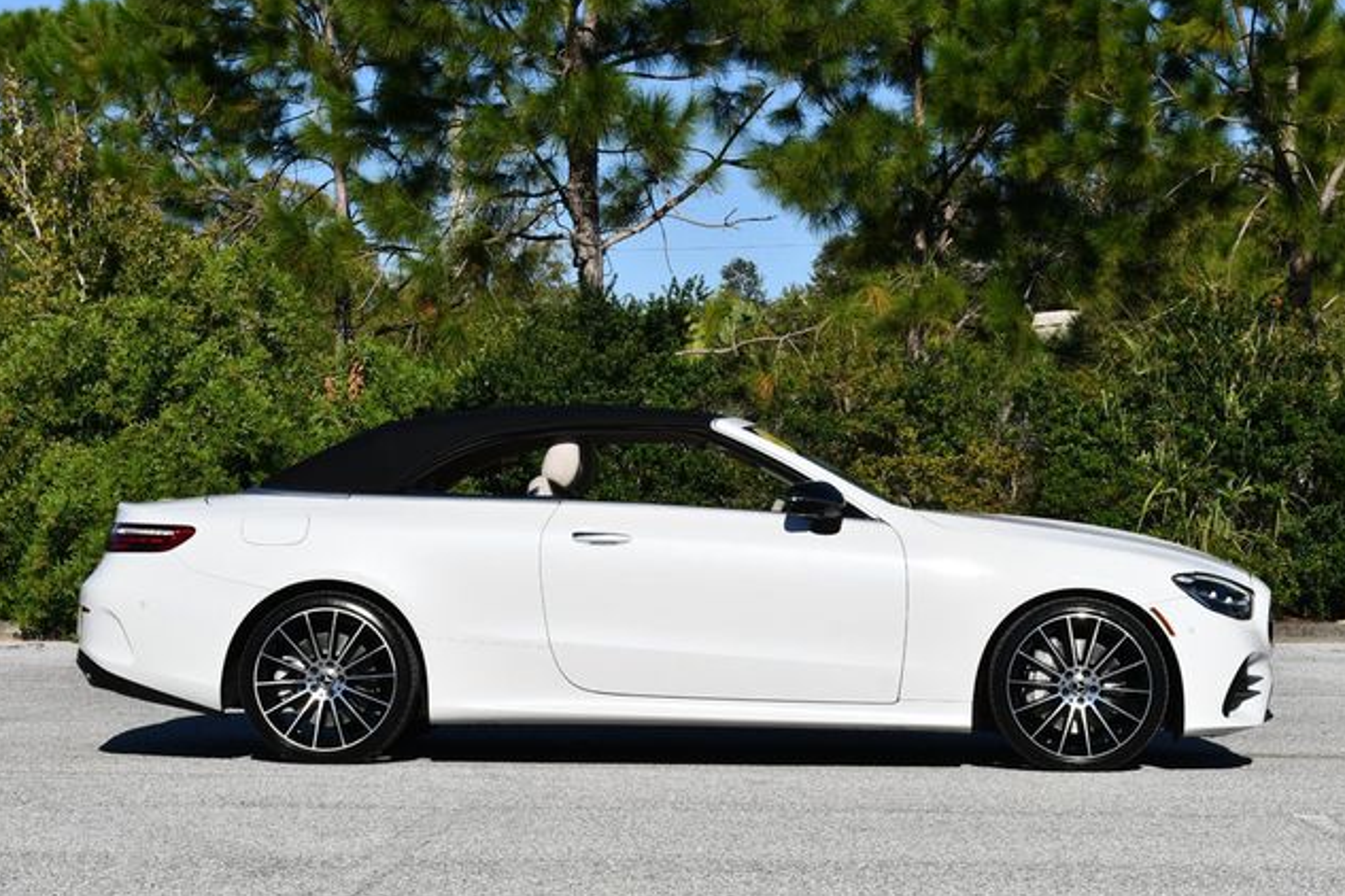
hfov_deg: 22.9
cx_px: 671
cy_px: 446
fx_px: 3325
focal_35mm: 89
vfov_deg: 15.4
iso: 100
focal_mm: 44
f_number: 10
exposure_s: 1/400
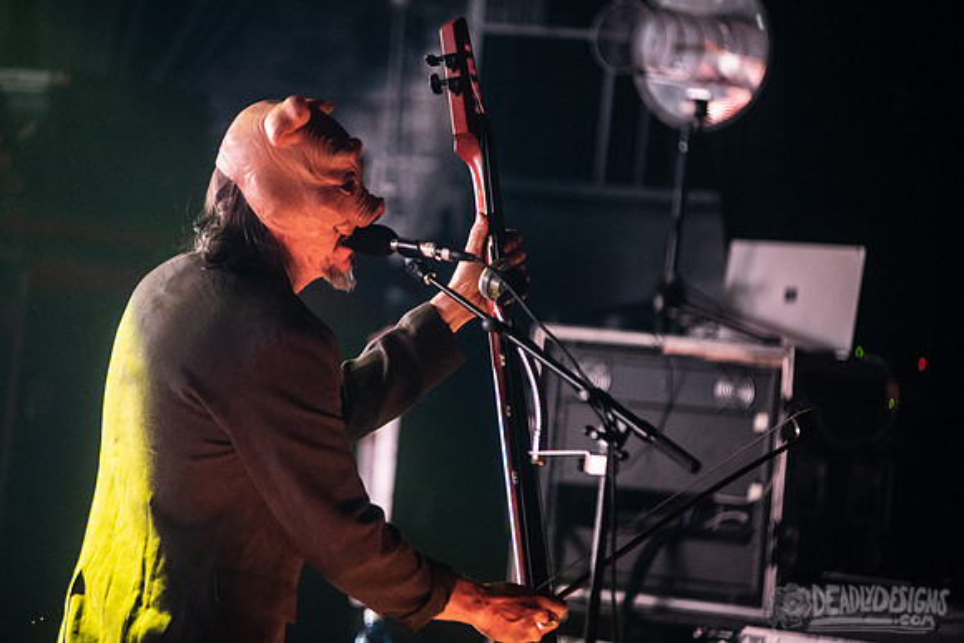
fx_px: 5855
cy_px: 292
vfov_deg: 6.3
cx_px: 462
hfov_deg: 9.4
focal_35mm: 219
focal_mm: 200
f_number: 3.2
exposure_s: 1/80
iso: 4000
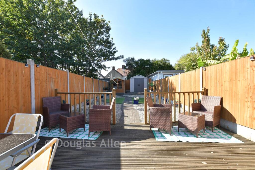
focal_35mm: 15
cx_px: 128
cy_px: 85
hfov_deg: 100.4
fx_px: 106
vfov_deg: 77.3
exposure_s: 1/125
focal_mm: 10
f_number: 8
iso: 200
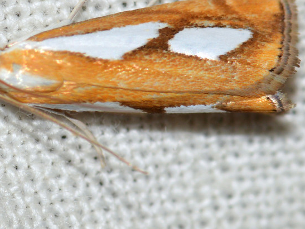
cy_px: 69
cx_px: 101
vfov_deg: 5.9
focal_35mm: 253
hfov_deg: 7.8
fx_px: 2229
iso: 100
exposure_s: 1/200
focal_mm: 100
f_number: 18
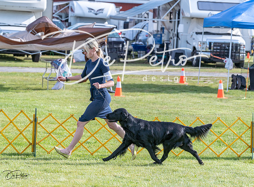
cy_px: 99
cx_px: 126
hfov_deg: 11.4
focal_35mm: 175
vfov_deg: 8.4
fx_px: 1273
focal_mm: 144
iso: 640
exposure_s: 1/1250
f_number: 5.6
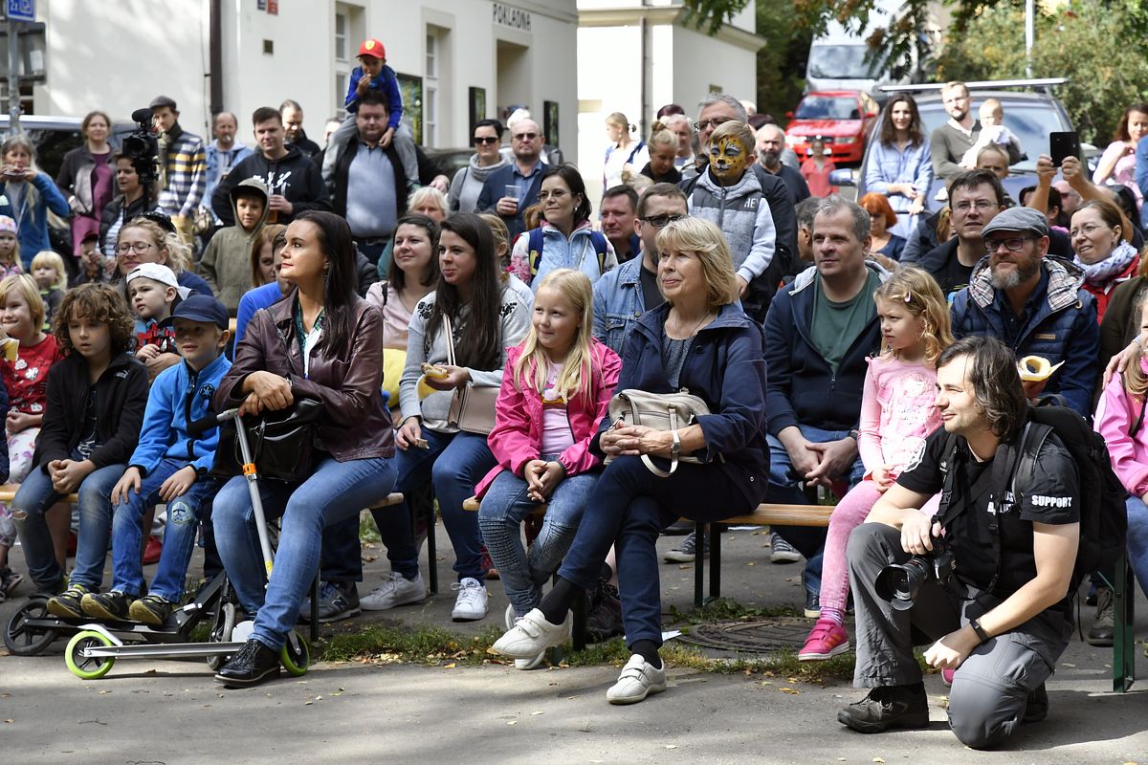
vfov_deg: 15.2
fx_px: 2870
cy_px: 382
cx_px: 574
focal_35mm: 90
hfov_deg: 22.6
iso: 1250
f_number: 5.6
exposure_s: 1/1600
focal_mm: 60
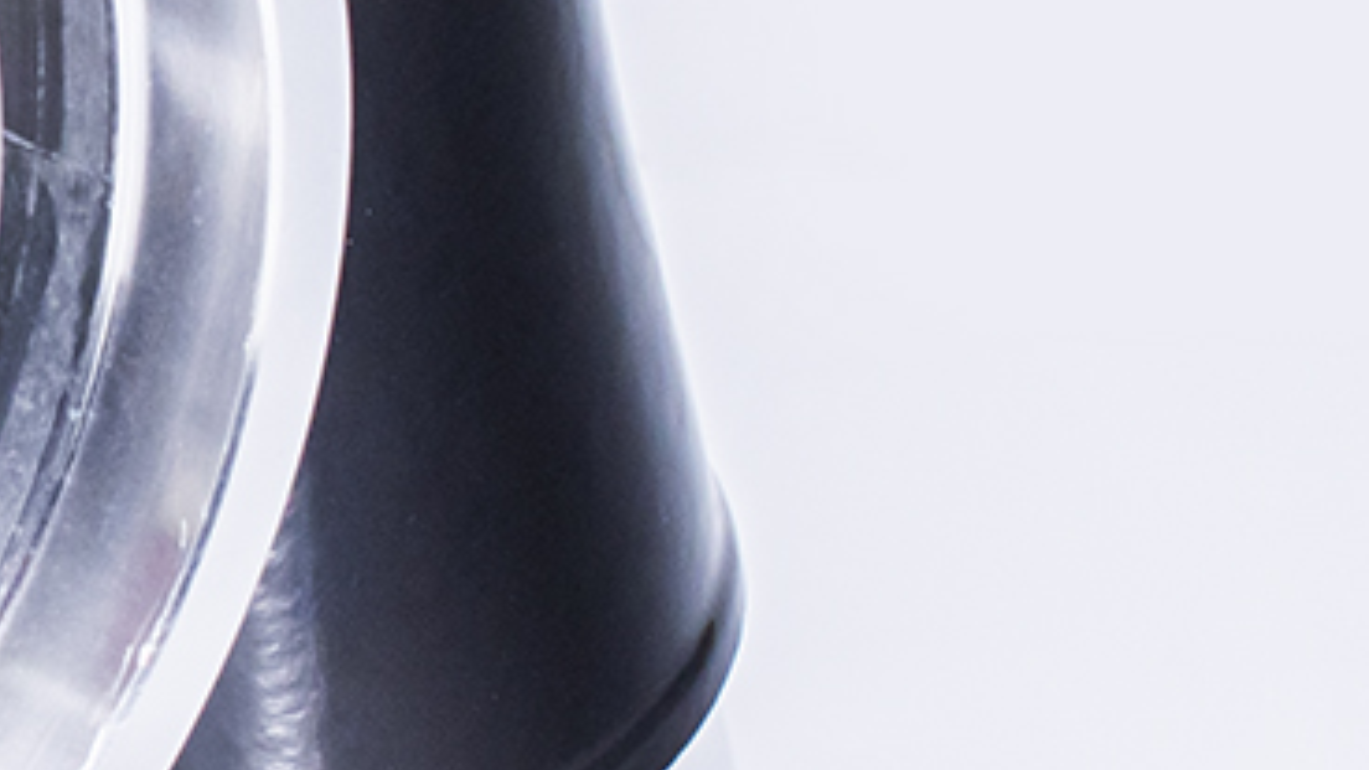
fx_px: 9614
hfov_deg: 7.8
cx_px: -1235
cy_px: -76
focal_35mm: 265
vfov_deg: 4.6
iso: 200
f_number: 11
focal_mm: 31
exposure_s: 1/80
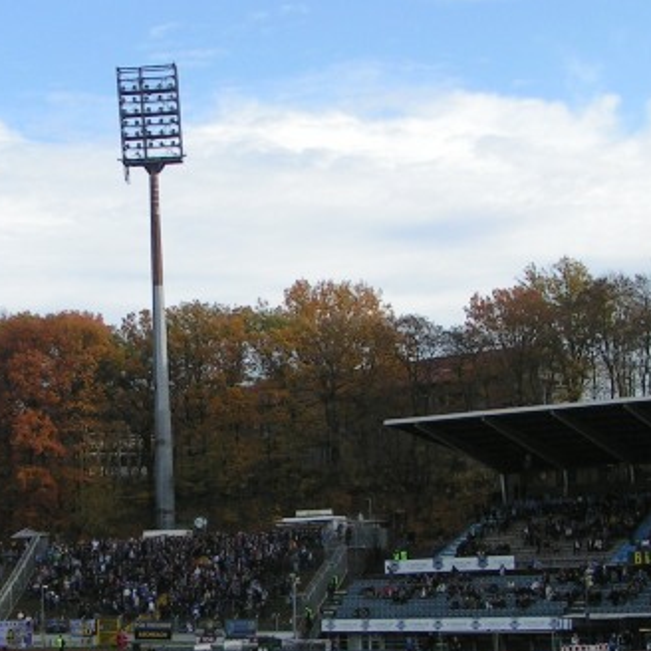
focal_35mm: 82
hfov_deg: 21.0
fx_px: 1745
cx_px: 163
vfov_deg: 21.1
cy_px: 326
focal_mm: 5.8
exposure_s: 1/250
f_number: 5.6
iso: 50
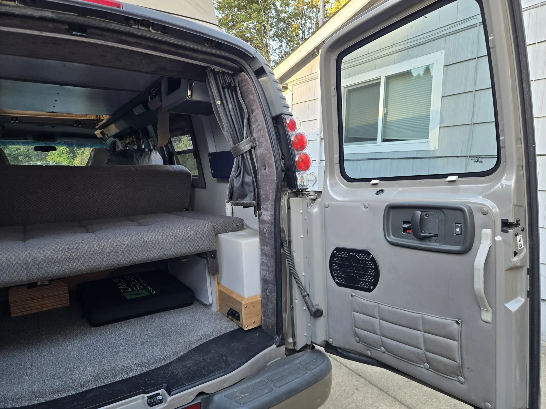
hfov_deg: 73.9
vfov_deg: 58.9
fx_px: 363
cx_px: 273
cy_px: 204
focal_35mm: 23
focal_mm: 5.4
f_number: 1.8
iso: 100
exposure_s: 1/180
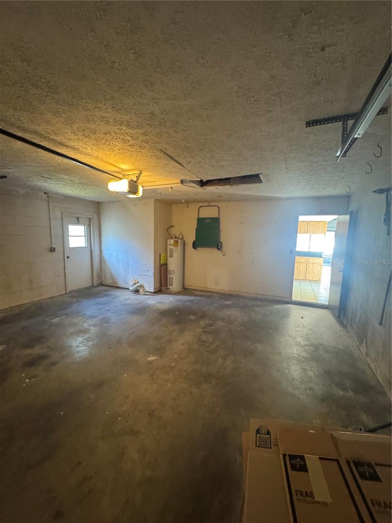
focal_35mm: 14
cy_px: 262
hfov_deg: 85.7
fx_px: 211
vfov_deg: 102.1
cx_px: 196
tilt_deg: -2.9
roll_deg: -1.3
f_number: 2.2
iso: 800
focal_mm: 2.22
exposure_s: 1/60
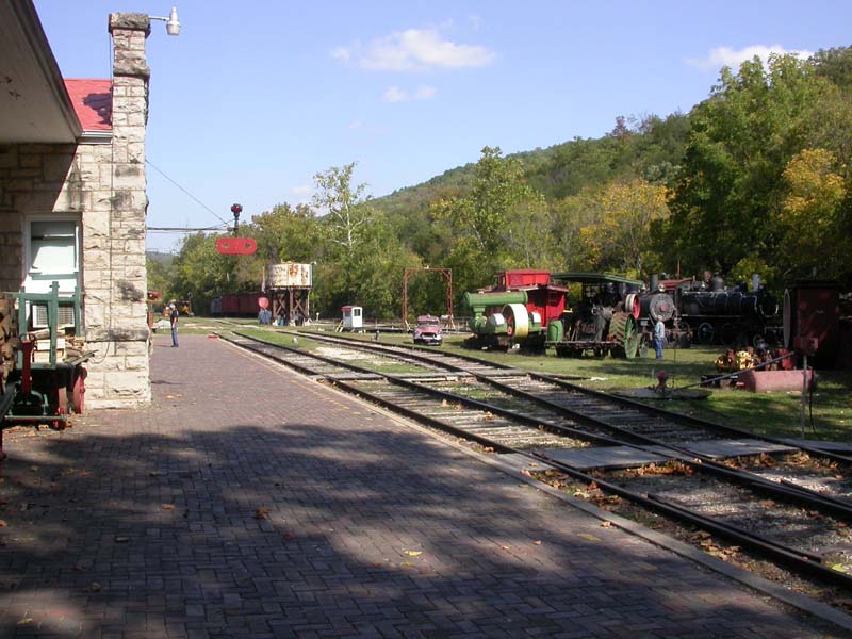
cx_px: 426
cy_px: 320
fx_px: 935
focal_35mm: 38
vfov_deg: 37.7
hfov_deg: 49.0
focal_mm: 7.85
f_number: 6.7
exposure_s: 1/261
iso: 100
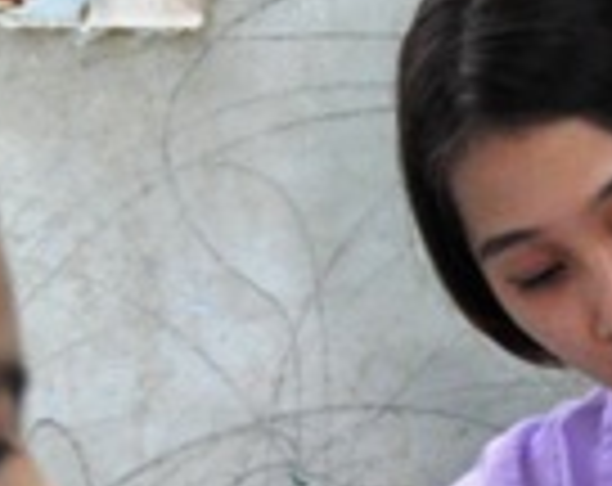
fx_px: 6596
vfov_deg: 4.2
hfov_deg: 5.3
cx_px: 792
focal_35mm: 365
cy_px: 551
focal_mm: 55
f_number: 4
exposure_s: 1/60
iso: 2500
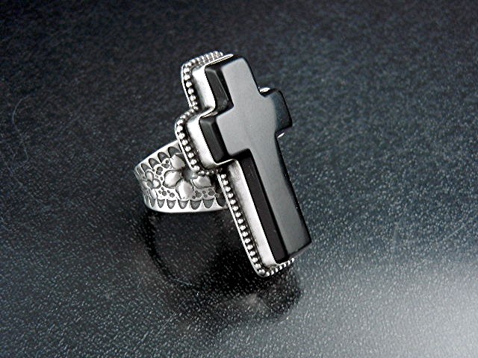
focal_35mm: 77
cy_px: 179
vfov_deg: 19.1
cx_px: 239
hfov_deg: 25.3
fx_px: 1063
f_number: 4.3
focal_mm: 13.9
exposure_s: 1/5.1
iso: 200
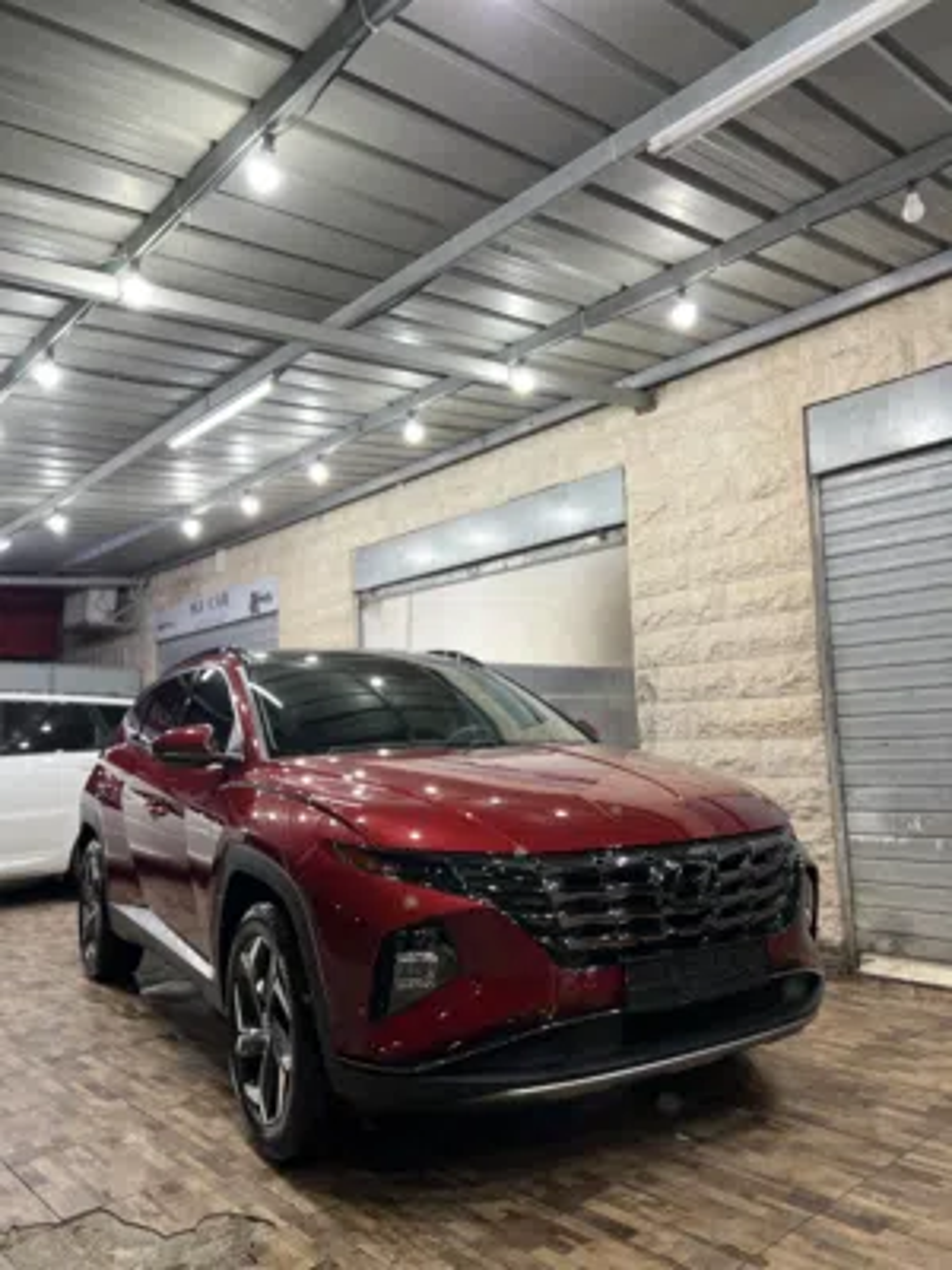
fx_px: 953
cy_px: 635
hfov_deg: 53.1
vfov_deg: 67.3
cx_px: 476
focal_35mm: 26
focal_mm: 5.7
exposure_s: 1/50
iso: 250
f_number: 1.5
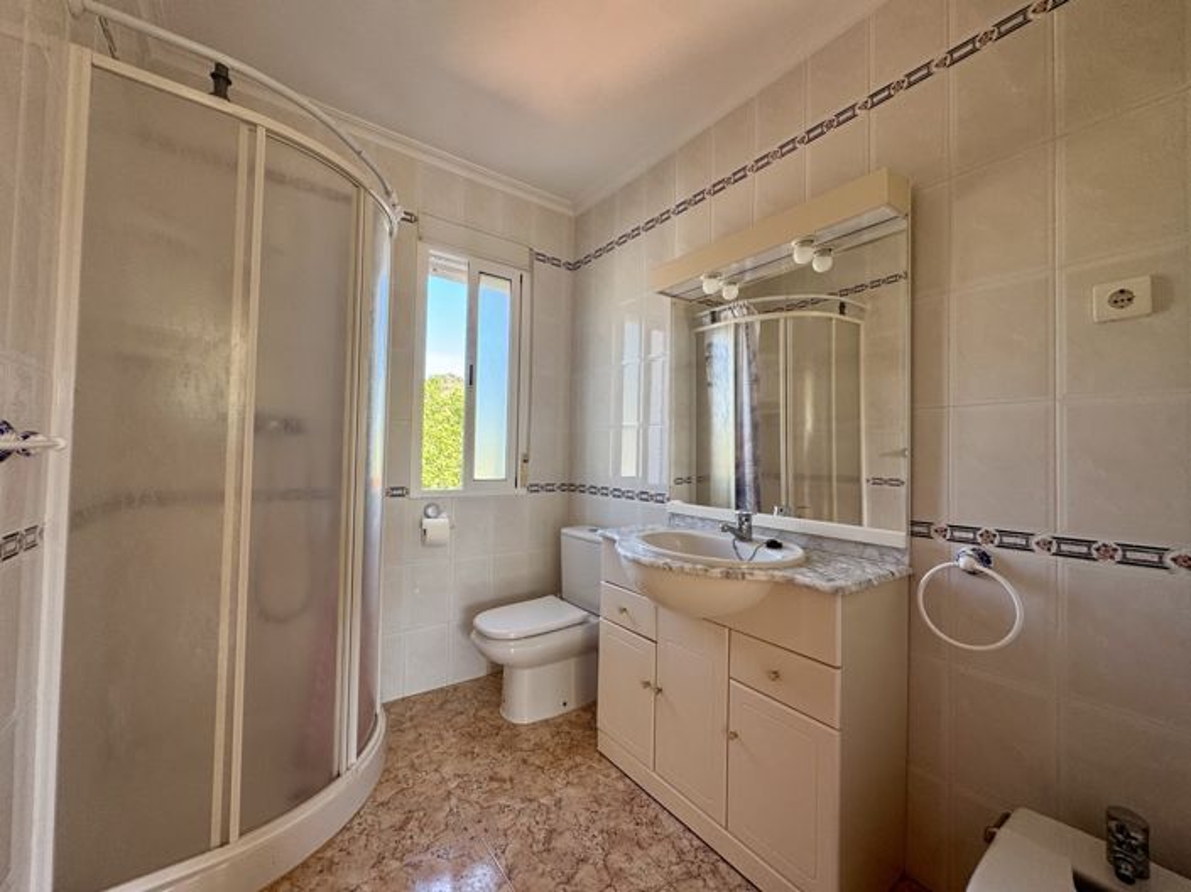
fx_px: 481
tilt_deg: +0.9
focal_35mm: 14
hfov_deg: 102.1
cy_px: 446
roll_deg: -1.5
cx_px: 596
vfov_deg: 85.6
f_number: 2.2
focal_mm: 2.22
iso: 80
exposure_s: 1/99
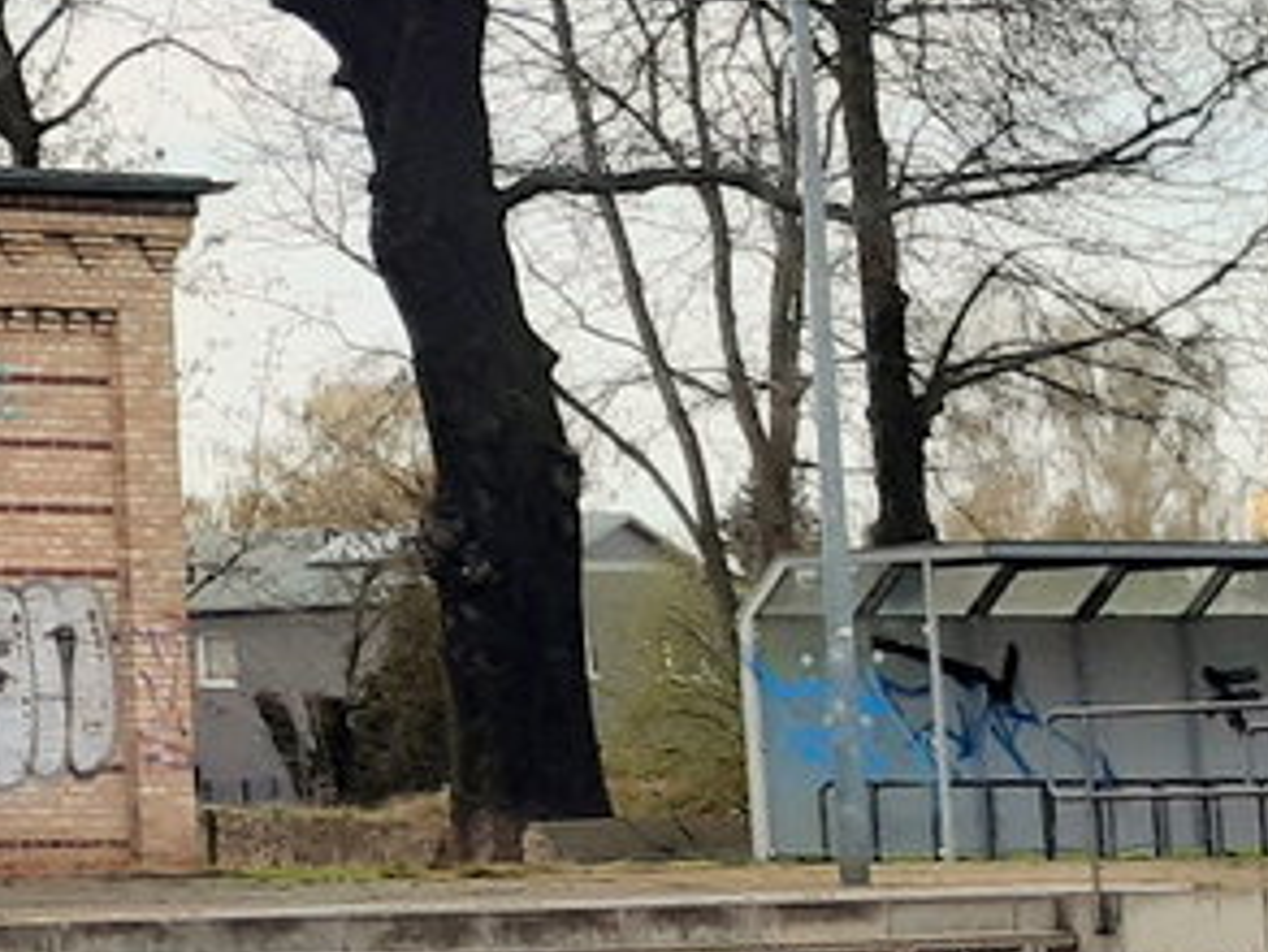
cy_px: 143
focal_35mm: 142
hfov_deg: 11.6
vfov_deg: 10.4
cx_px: -1688
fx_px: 5204
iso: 40
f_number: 1.7
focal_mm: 3.92
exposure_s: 1/3322
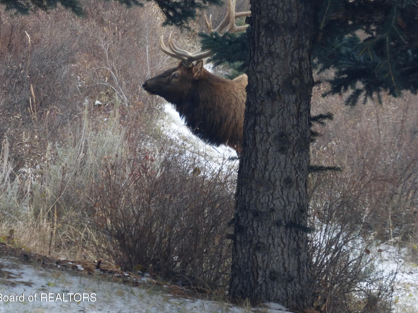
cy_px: 121
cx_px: 189
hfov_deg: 9.0
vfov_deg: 6.8
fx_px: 2644
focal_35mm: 219
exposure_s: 1/80
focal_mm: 31.3
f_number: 5.4
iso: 200
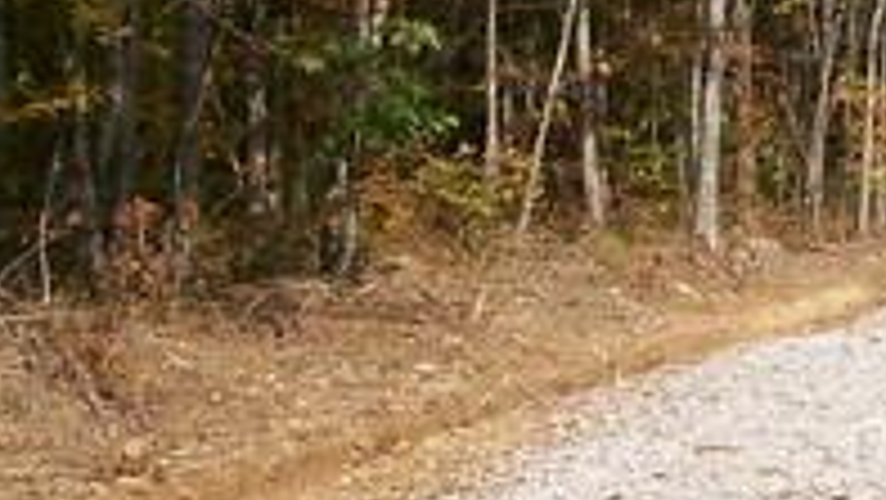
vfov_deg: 8.5
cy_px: 133
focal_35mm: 142
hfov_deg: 14.7
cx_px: 1007
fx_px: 3337
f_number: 4.8
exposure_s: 1/444
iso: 80
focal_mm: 6
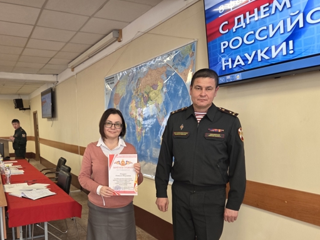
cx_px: 122
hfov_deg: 59.3
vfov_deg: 46.2
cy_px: 155
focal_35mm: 30
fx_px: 277
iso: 200
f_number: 1.8
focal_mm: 5.4
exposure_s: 1/100
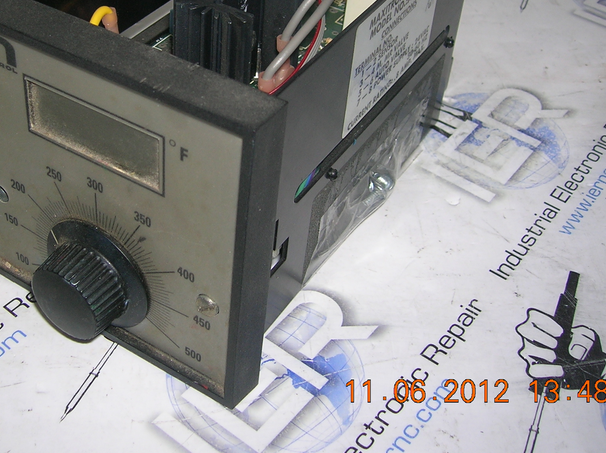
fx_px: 892
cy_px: 122
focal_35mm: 51
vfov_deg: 28.2
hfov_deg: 37.2
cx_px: 213
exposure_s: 1/60.1
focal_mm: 5.7
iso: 50
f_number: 2.9
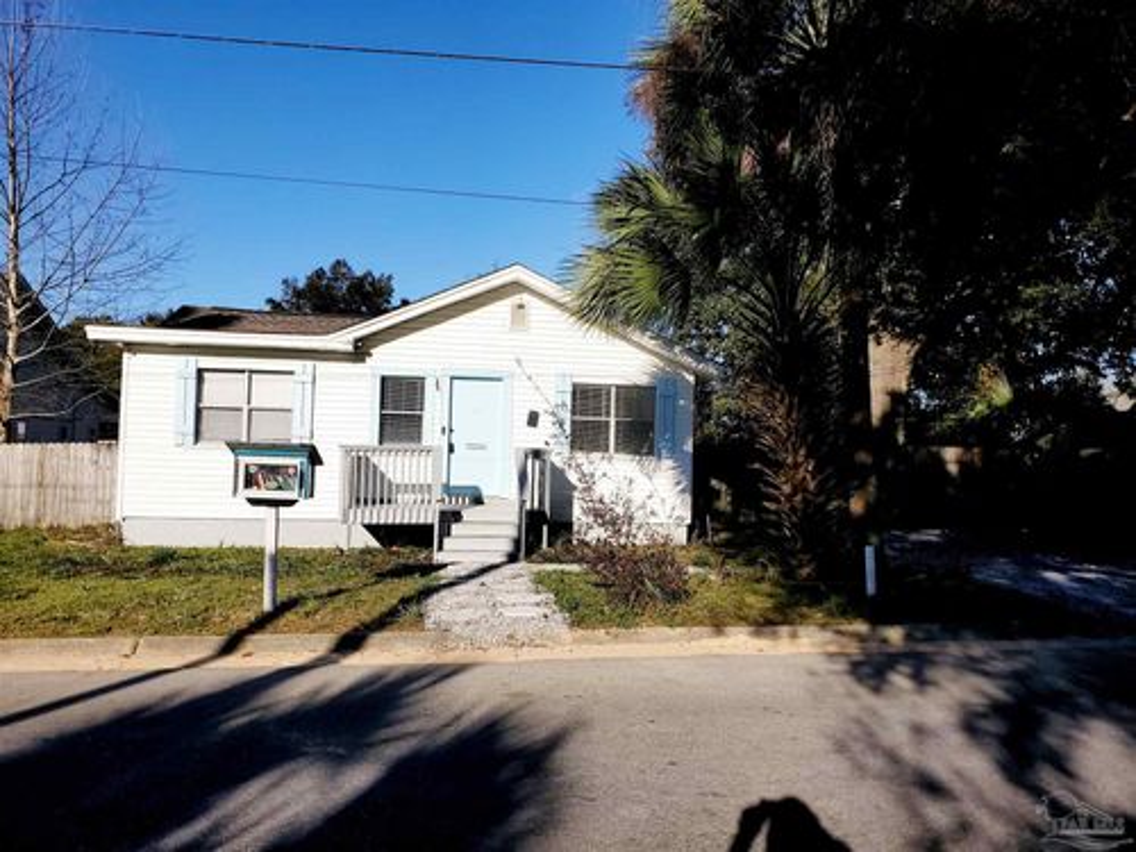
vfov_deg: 53.1
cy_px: 426
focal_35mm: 26
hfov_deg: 67.3
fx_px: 853
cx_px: 568
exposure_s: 1/5000
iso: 50
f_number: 2.4
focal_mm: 4.3
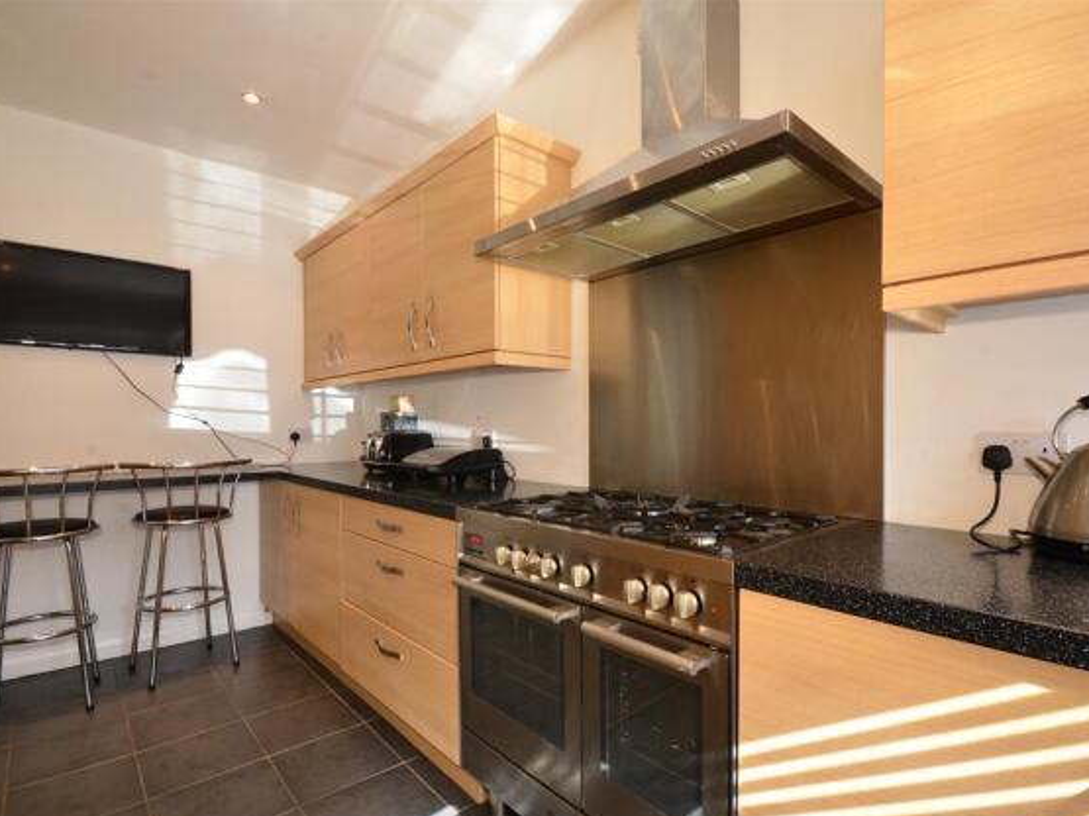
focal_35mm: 17
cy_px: 424
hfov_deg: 91.0
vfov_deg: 74.7
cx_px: 571
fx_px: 535
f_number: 11
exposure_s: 1/4
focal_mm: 10
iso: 320
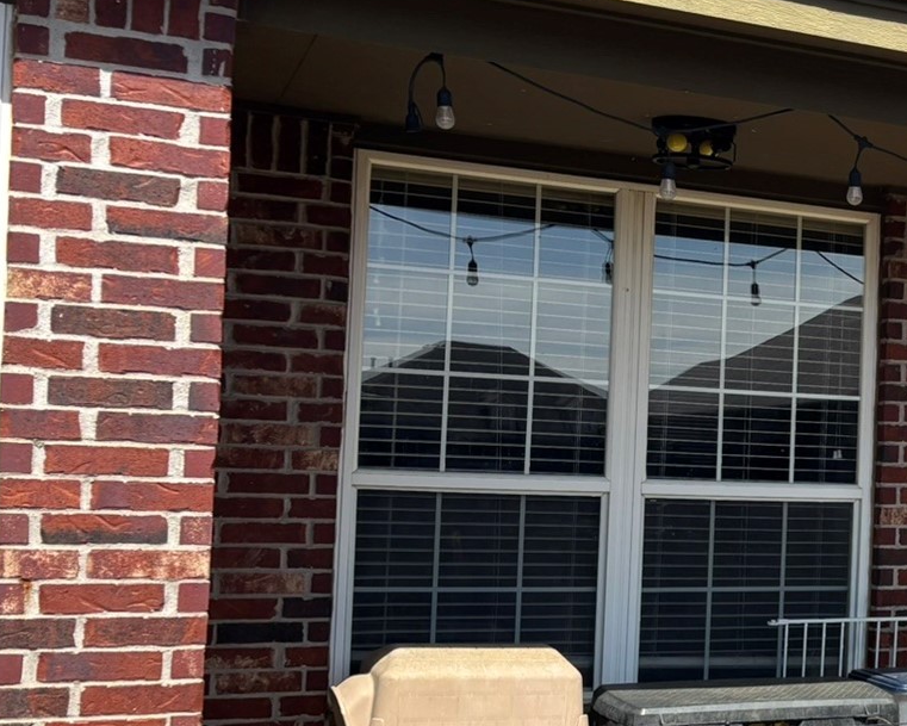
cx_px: 1133
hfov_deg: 25.9
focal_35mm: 64
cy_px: 440
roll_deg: -2.0
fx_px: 1718
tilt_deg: +0.4
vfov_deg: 23.8
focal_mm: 5.96
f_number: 1.6
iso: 50
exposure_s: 1/2398
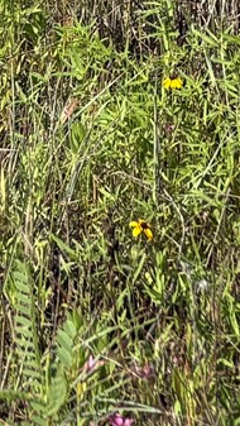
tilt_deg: -3.5
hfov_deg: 6.5
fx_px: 1943
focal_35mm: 172
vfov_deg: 11.0
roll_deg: +0.4
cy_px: -502
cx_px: -474
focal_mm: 5.96
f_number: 1.6
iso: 50
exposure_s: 1/2639
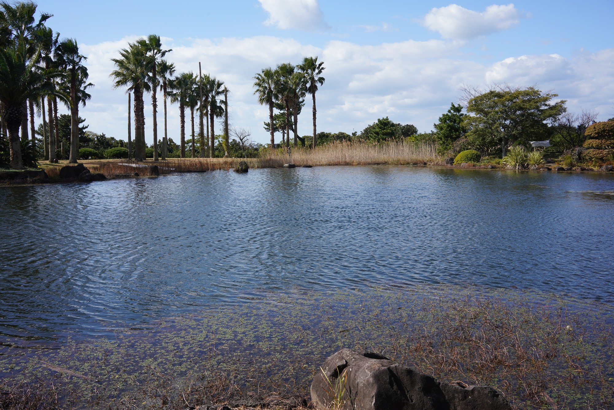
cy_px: 205
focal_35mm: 35
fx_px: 597
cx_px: 307
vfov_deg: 37.9
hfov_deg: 54.4
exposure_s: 1/100
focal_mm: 35
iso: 200
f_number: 16
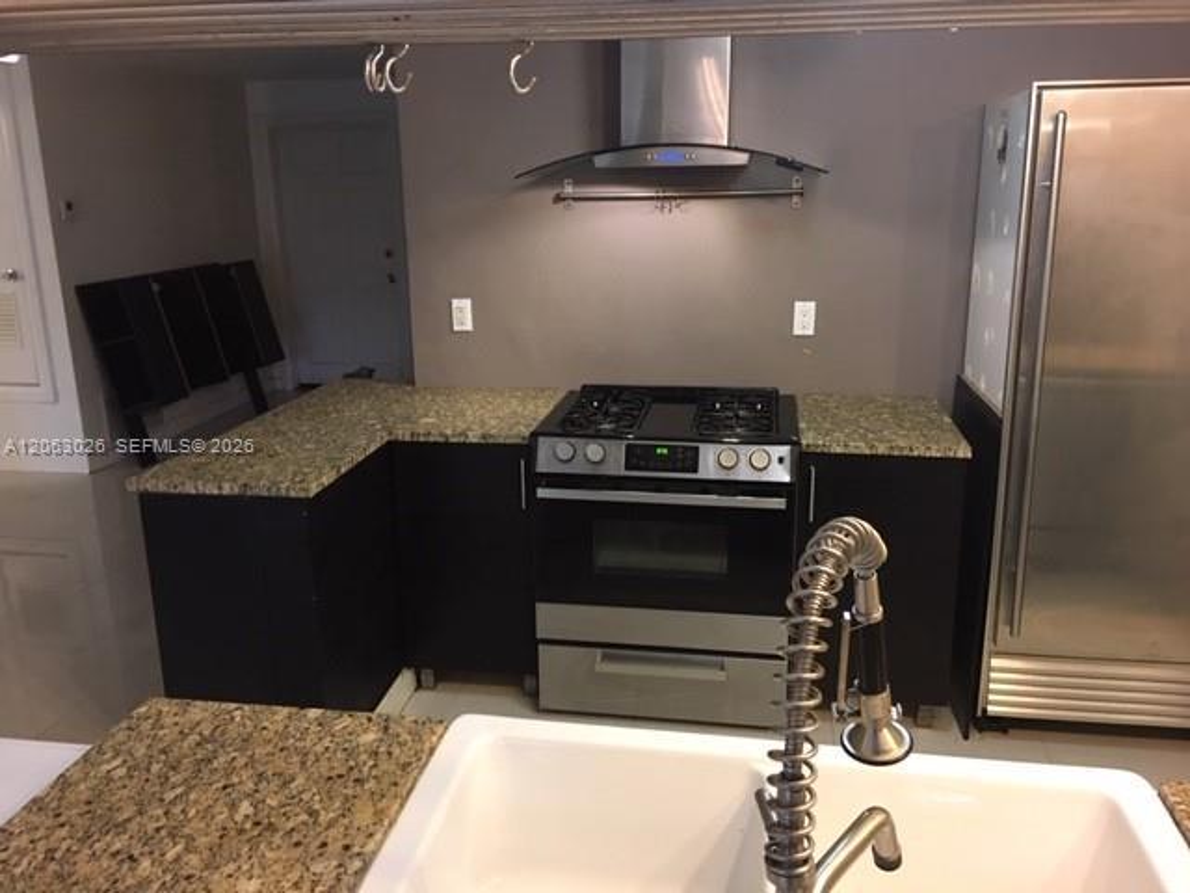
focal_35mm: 29
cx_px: 595
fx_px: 997
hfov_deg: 61.7
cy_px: 446
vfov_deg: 48.2
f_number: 2.2
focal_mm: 4.15
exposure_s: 1/10
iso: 80
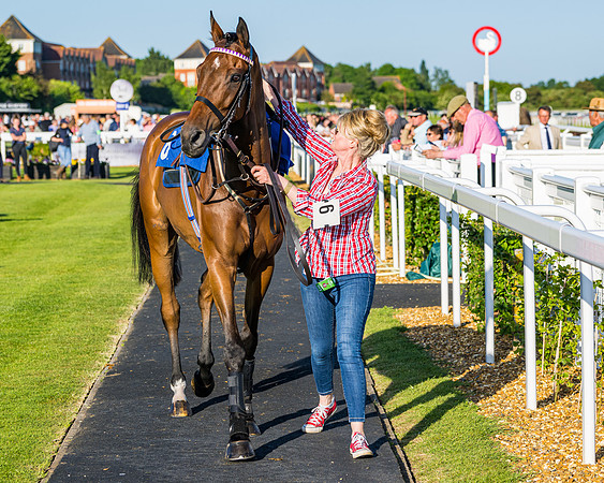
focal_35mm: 121
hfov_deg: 15.9
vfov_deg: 12.8
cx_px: 357
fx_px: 2155
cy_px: 216
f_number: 5
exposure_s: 1/1250
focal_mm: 90
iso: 200
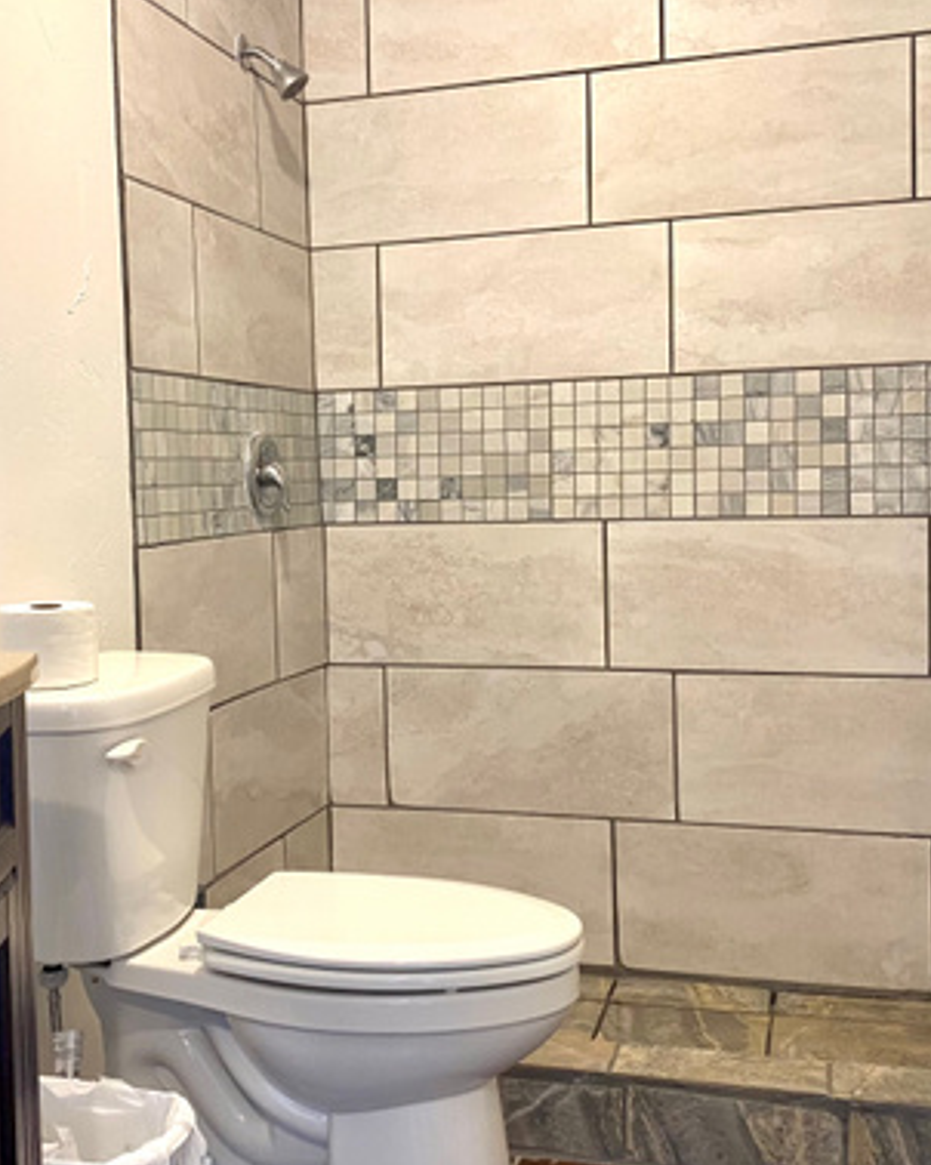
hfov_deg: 34.7
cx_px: 339
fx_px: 1482
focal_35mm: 43
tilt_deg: -2.0
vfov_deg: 42.9
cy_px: 555
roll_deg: +1.7
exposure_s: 1/60
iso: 100
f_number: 1.8
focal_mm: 4.25
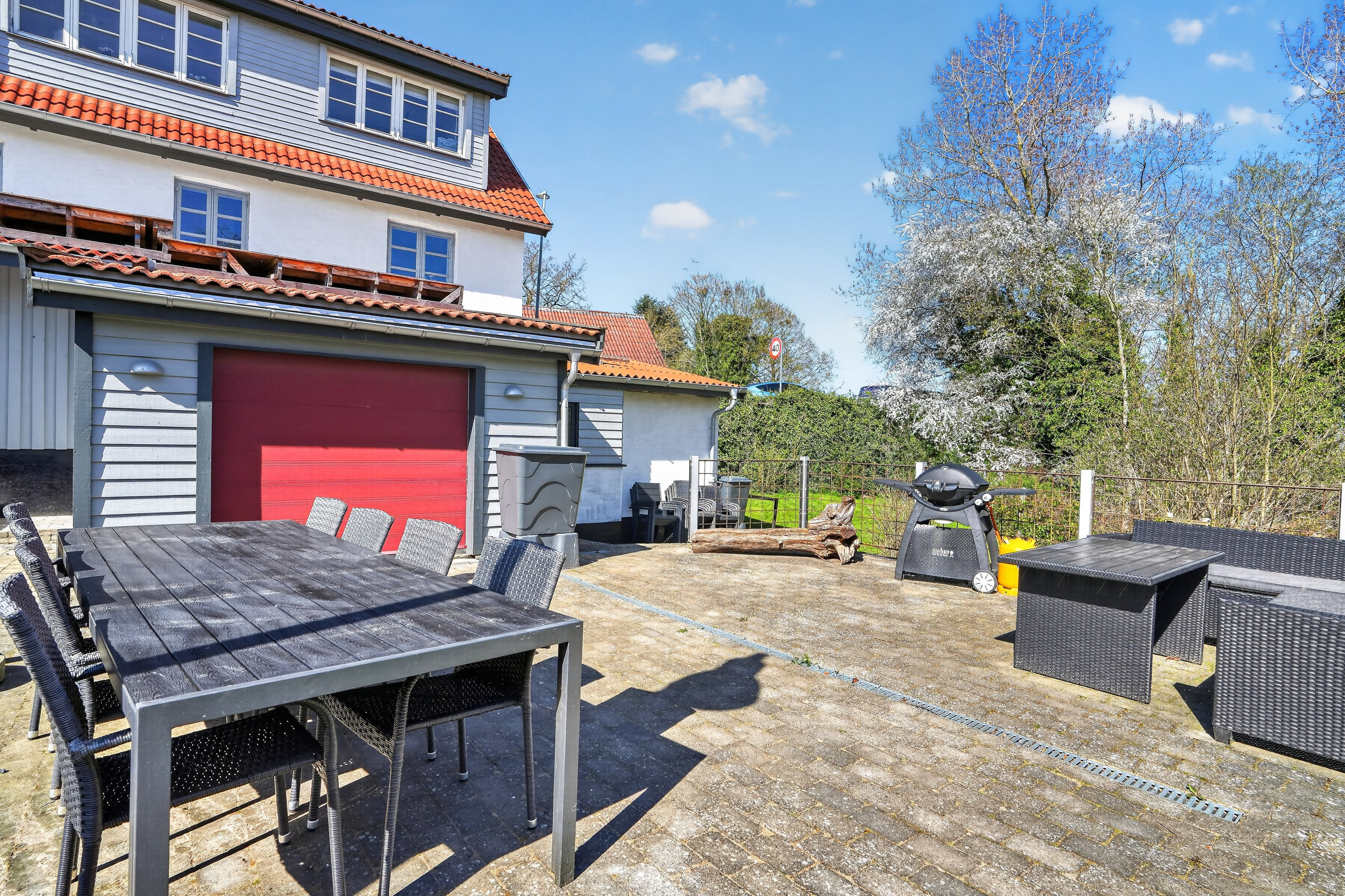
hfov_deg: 93.2
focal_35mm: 17
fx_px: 635
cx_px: 652
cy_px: 450
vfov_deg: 70.4
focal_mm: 16
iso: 400
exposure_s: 1/125
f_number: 8
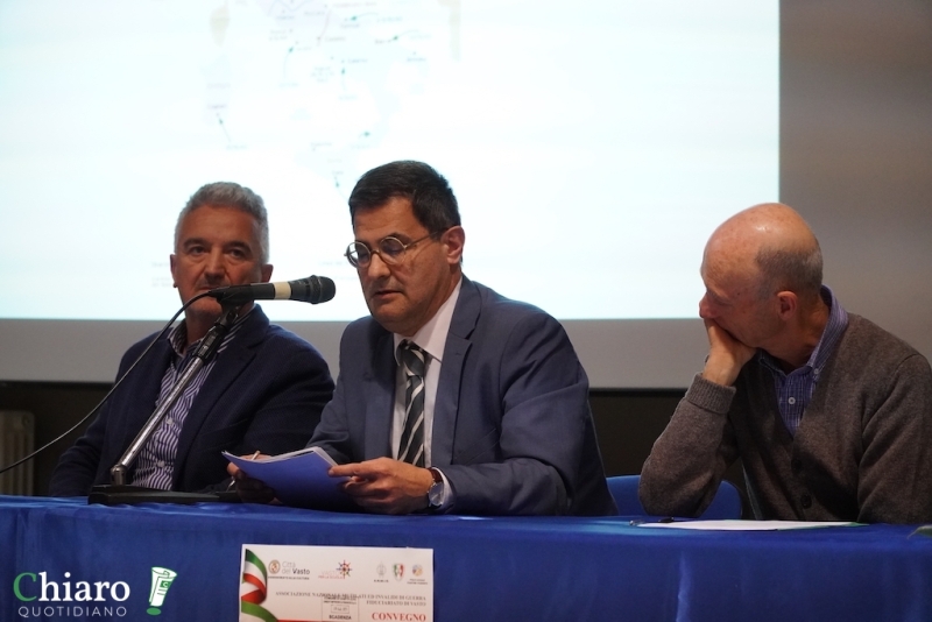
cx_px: 466
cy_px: 311
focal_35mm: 128
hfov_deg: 16.1
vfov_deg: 10.8
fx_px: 3302
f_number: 4
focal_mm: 85
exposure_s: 1/125
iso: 3200
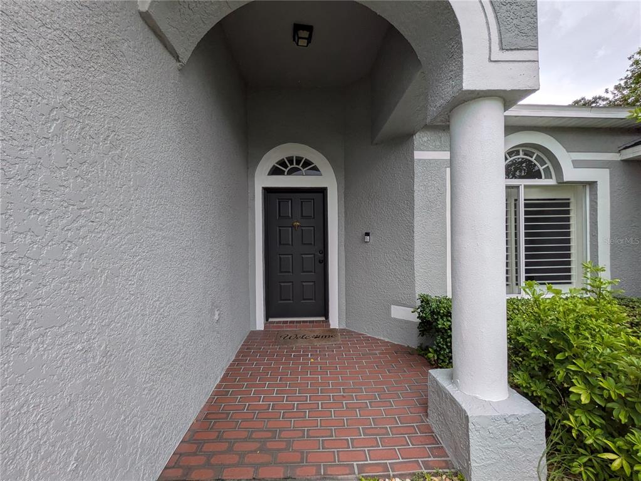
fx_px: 259
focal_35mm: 14
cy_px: 240
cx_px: 320
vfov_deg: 85.7
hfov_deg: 102.0
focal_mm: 1.83
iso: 46
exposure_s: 1/417
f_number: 2.2
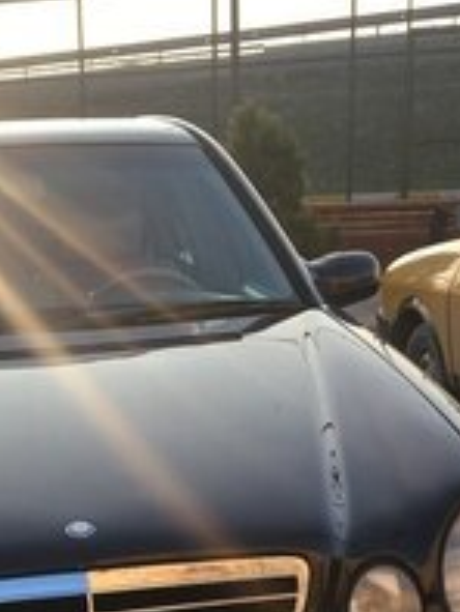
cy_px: 764
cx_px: 78
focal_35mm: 73
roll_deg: +2.8
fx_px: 1292
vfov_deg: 23.9
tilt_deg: -23.0
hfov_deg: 19.9
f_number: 2.2
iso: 25
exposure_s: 1/371
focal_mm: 4.15
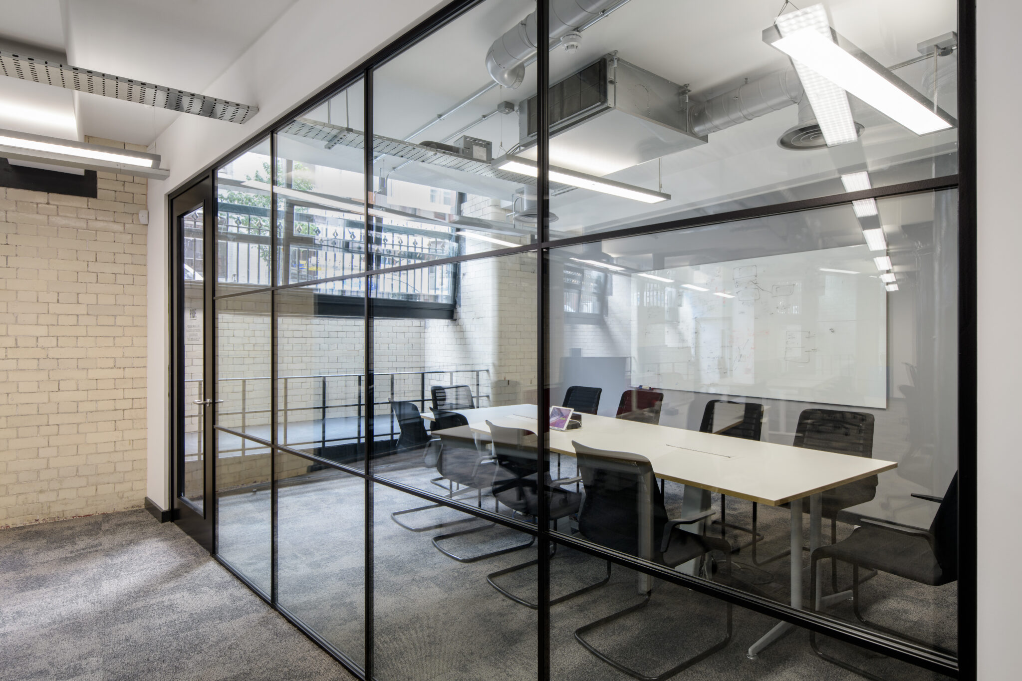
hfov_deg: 86.9
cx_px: 511
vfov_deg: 64.5
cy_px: 340
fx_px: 539
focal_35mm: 19
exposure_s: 1/4
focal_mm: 19
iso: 200
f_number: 11
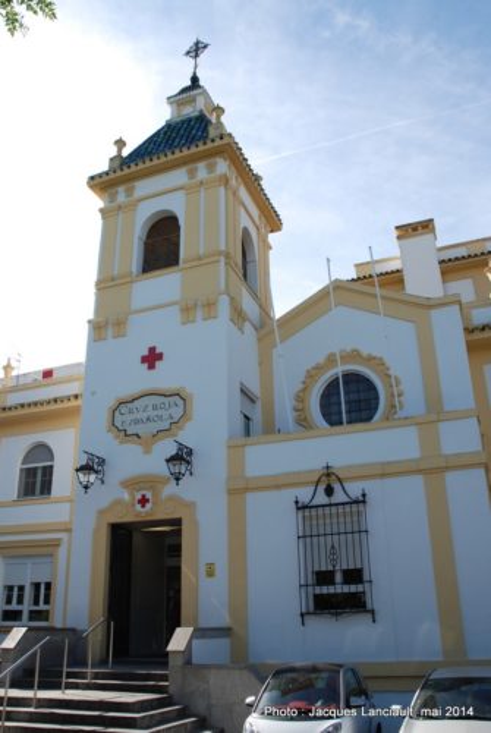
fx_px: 550
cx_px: 246
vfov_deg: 67.3
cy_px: 366
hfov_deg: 48.1
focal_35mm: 27
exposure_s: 1/200
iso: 100
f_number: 7.1
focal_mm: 18
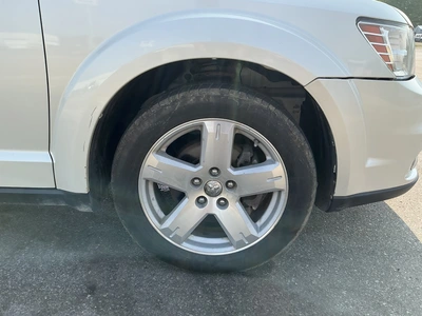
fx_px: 341
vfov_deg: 49.7
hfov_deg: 63.4
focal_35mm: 28
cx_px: 211
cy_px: 158
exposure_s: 1/728
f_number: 1.8
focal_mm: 3
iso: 25
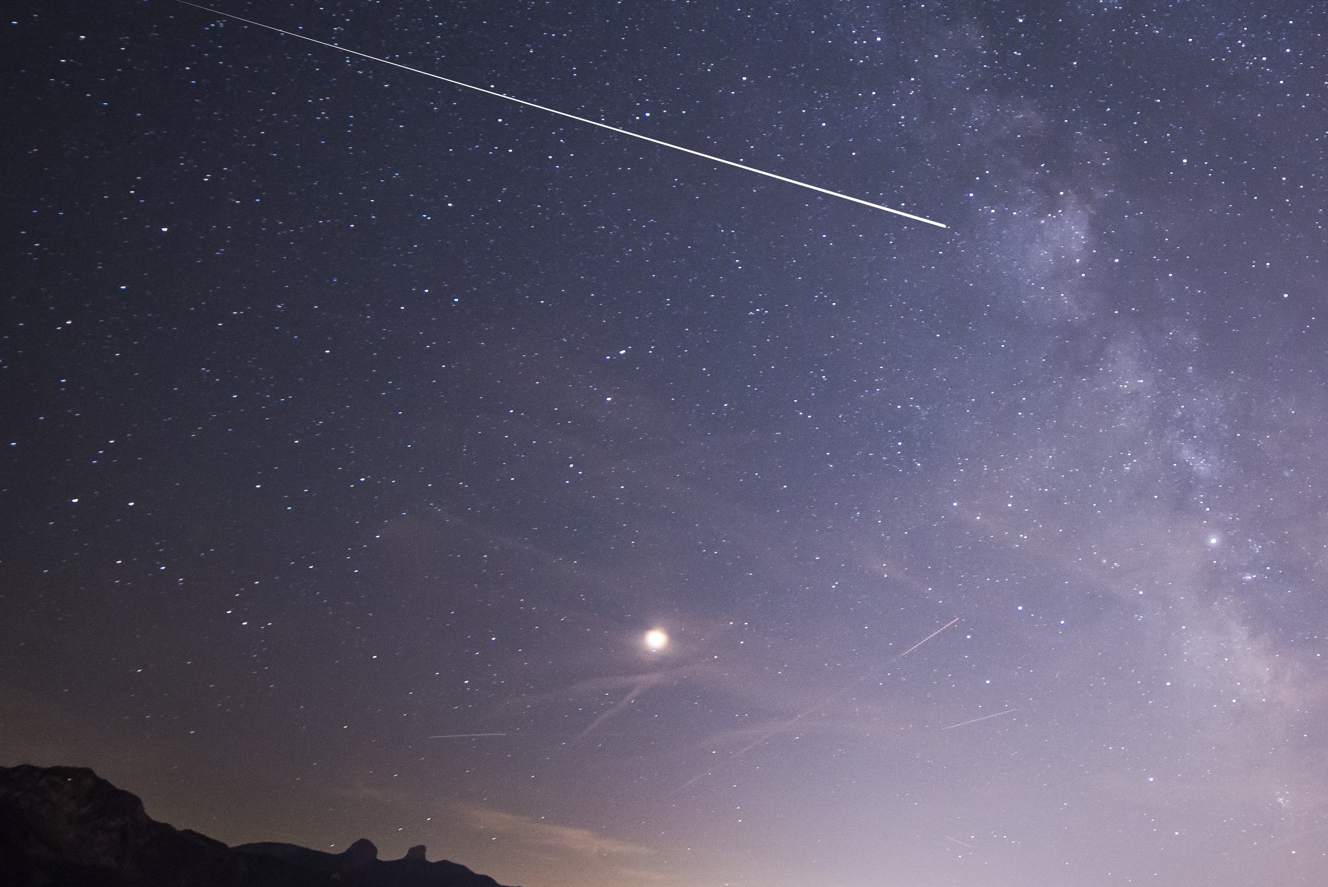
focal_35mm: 28
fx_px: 1033
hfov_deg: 59.3
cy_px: 258
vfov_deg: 45.3
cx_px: 1098
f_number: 2.8
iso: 1600
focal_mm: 14
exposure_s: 25
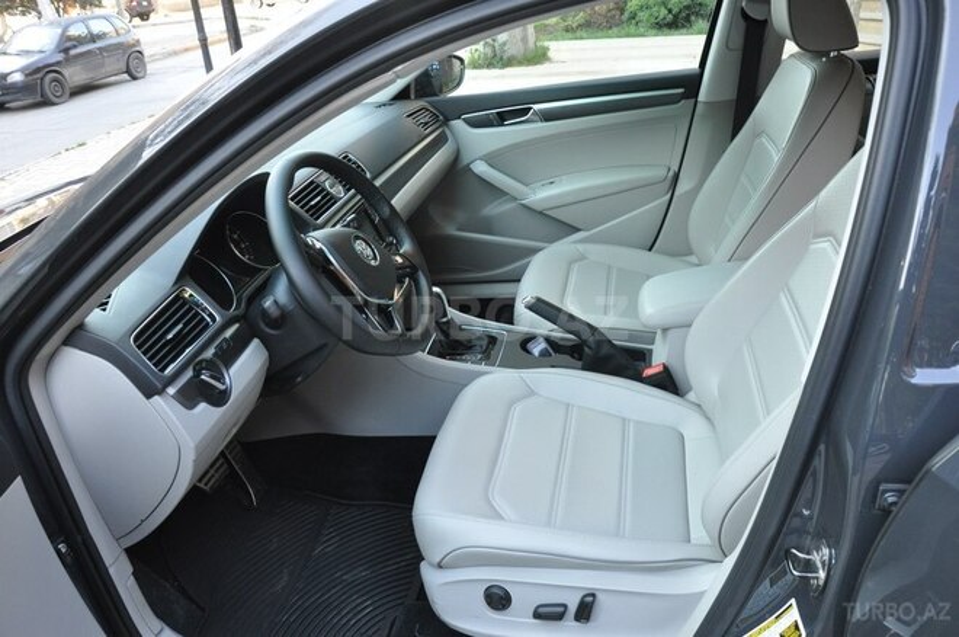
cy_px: 318
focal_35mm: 27
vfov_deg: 47.8
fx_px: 718
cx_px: 480
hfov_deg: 67.5
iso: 800
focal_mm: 18
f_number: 6.3
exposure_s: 1/50
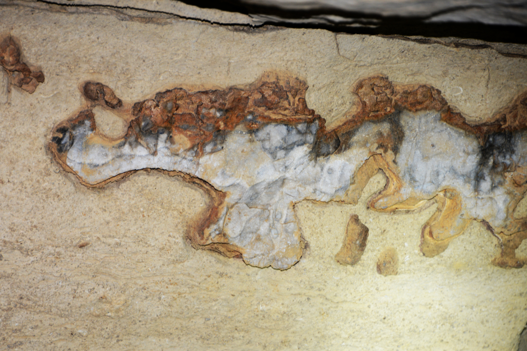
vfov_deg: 6.0
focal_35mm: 230
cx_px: 264
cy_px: 176
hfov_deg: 9.0
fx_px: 3366
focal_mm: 230
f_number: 5.6
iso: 320
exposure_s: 1/160
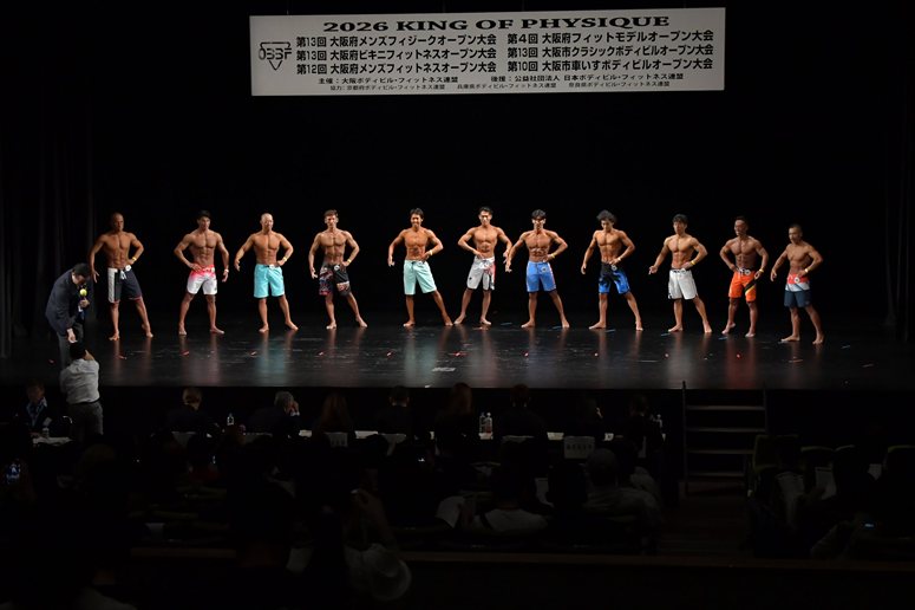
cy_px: 305
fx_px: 1829
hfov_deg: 28.1
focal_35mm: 72
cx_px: 458
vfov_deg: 18.9
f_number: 5.6
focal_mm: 48
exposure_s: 1/400
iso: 3200
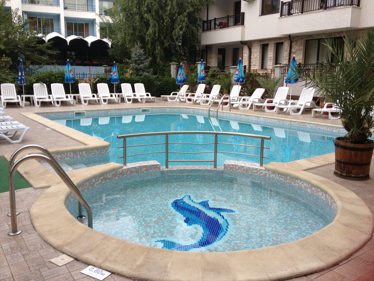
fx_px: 378
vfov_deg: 40.7
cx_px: 187
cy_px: 140
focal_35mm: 35
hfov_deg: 52.6
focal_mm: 4.28
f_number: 2.4
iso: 50
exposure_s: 1/600
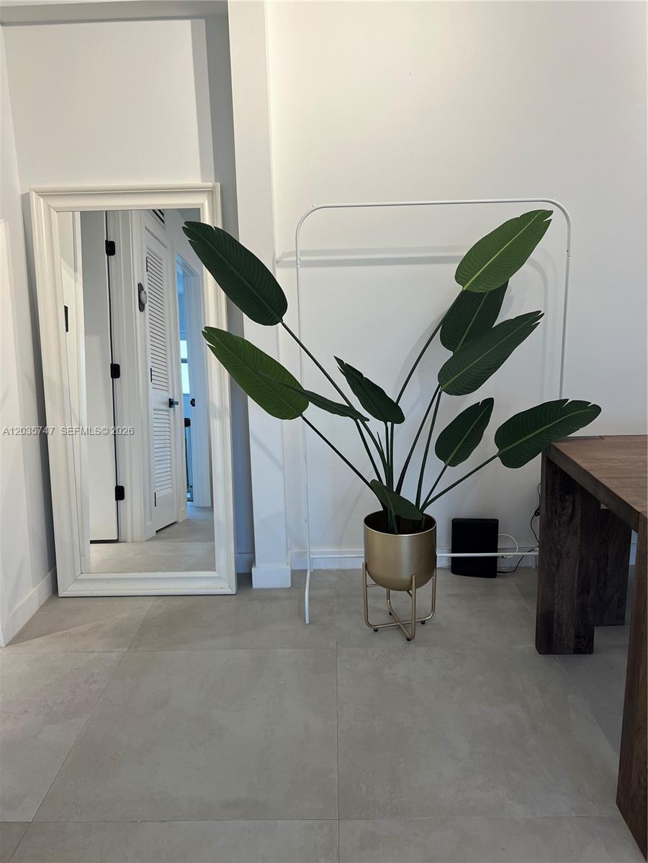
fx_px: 649
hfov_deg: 53.1
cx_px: 324
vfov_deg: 67.3
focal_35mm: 26
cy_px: 432
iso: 80
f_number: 1.5
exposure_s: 1/120
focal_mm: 5.7
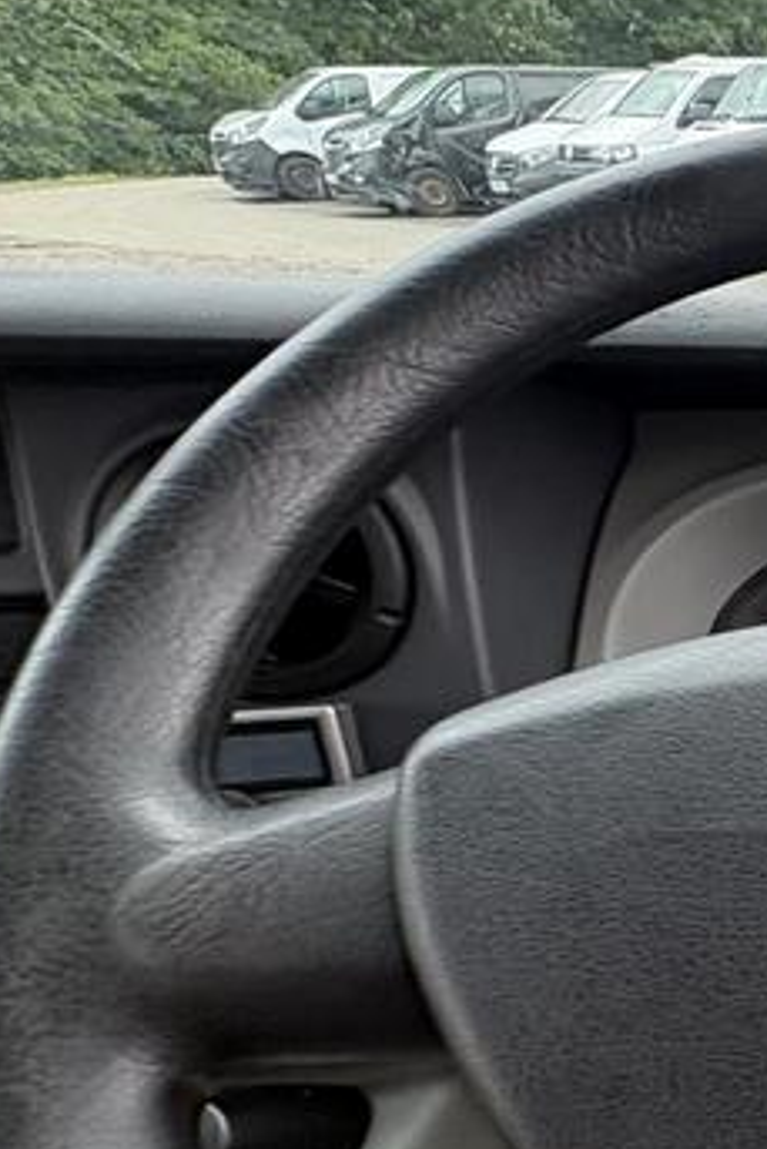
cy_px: 821
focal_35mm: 38
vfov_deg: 49.2
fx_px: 1213
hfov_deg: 22.4
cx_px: 1350
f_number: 2.2
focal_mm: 2.22
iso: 64
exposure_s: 1/194
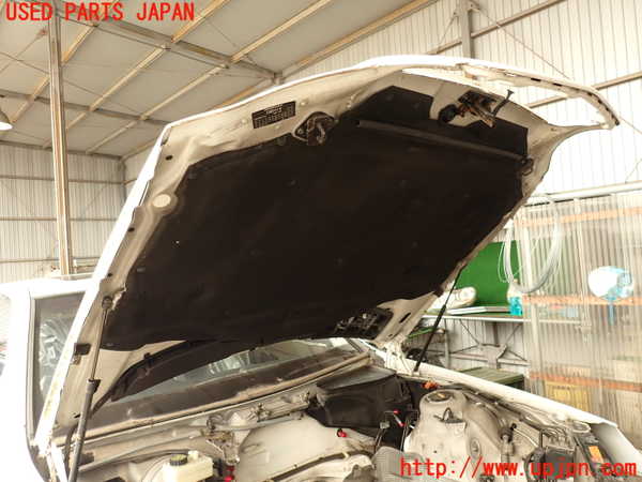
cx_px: 321
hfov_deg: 69.4
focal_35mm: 25
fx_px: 464
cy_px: 241
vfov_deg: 54.9
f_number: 2.8
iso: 100
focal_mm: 4.5
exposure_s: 1/80
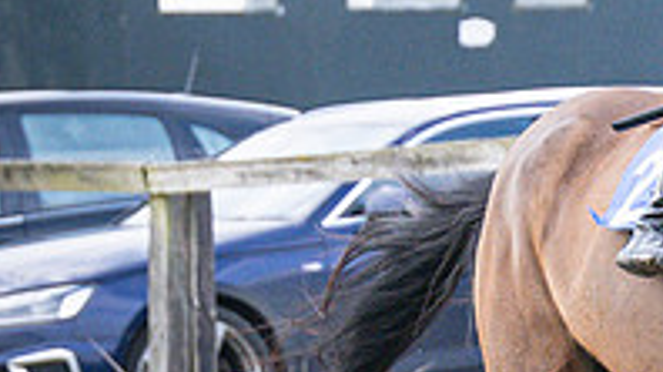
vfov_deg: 1.7
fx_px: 12454
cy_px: 236
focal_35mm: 709
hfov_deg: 3.0
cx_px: 997
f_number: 2.8
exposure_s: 1/1600
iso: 400
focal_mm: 82
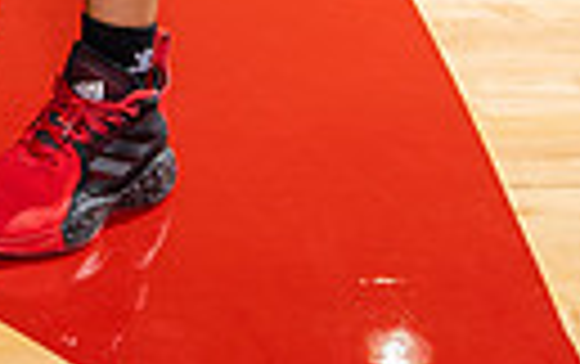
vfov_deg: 10.2
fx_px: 1741
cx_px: 31
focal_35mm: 110
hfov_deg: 18.5
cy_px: -548
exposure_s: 1/200
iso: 800
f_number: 5.6
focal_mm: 31
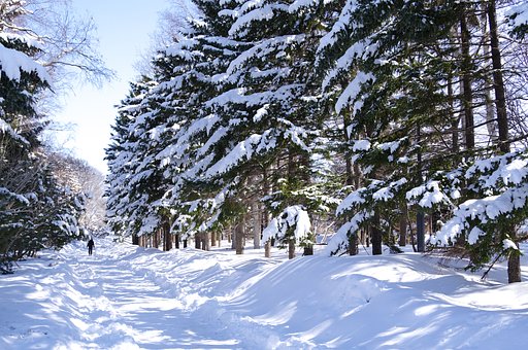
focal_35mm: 36
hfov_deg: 53.2
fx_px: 527
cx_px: 264
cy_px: 175
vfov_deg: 36.8
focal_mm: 24
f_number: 8
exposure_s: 1/125
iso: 100
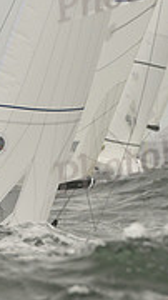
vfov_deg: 1.6
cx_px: -30
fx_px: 10695
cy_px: 89
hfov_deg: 0.9
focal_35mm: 1348
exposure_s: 1/1250
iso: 400
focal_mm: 400
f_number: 7.1
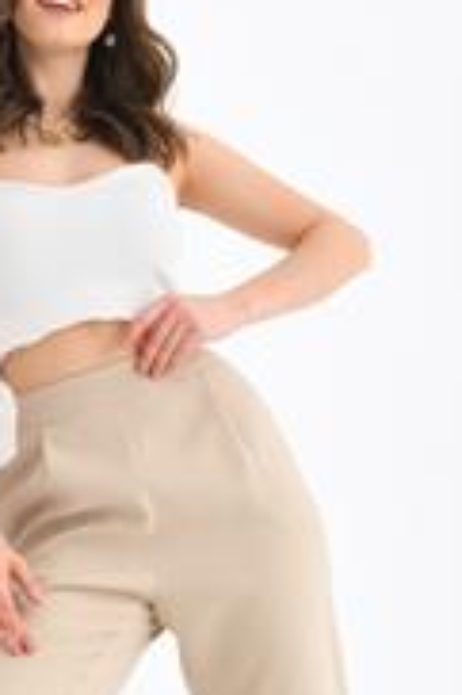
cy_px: 538
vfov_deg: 17.8
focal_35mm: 114
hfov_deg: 12.0
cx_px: 111
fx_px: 2199
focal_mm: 46
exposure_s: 1/125
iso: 160
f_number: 6.3
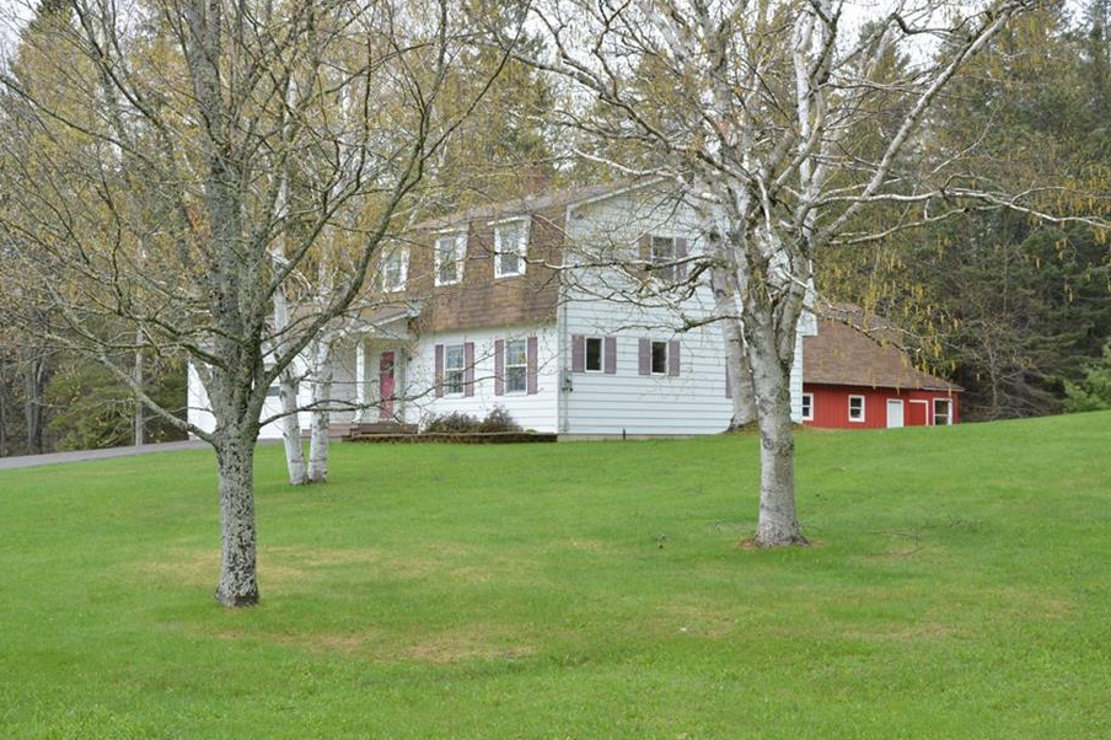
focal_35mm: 51
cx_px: 617
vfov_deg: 26.4
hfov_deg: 38.8
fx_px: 1573
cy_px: 325
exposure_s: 1/200
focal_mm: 30
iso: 200
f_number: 7.1
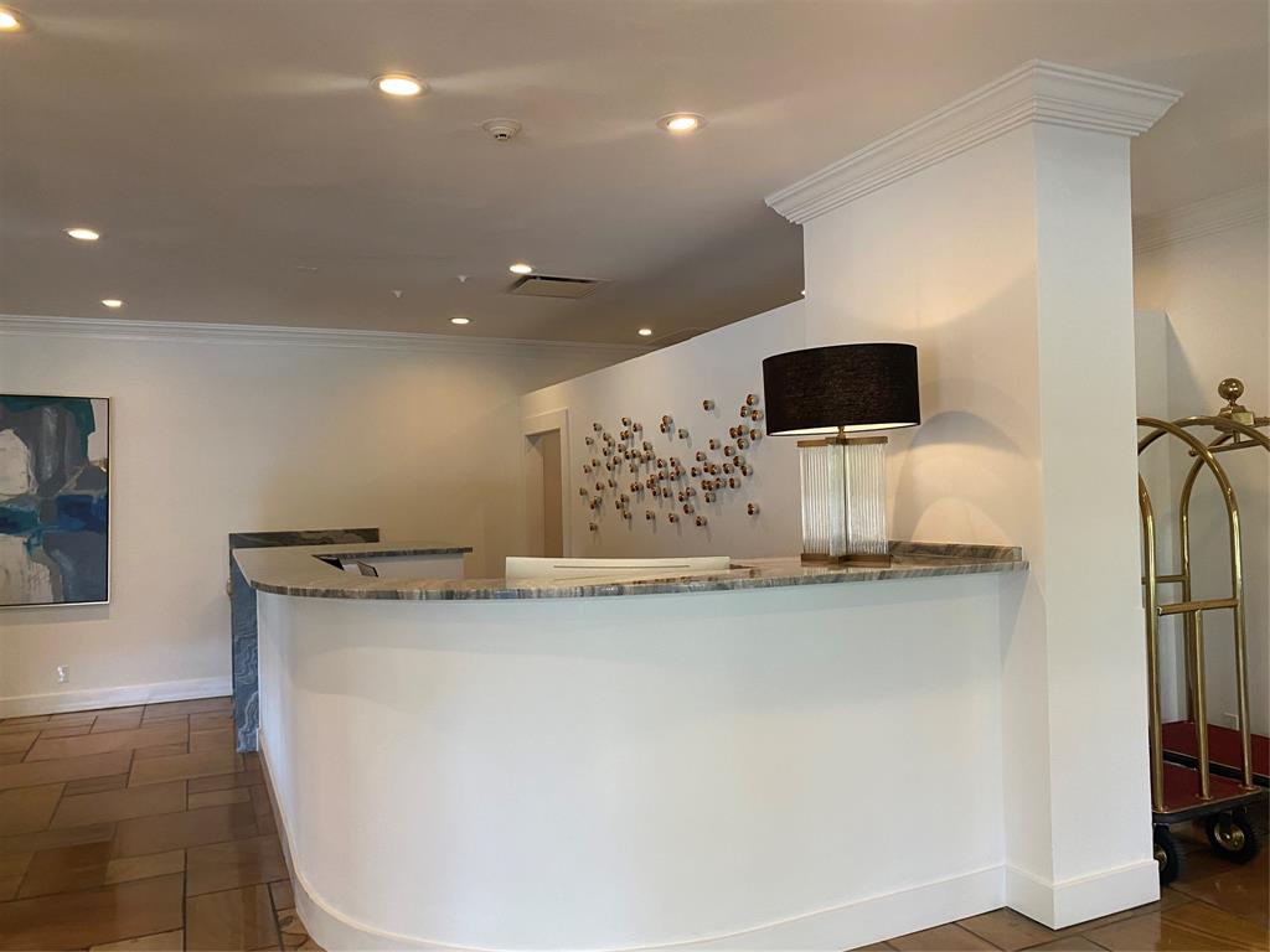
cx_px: 635
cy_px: 476
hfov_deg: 67.3
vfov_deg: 53.1
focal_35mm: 26
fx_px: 954
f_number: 1.8
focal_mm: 4.25
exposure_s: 1/60
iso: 160
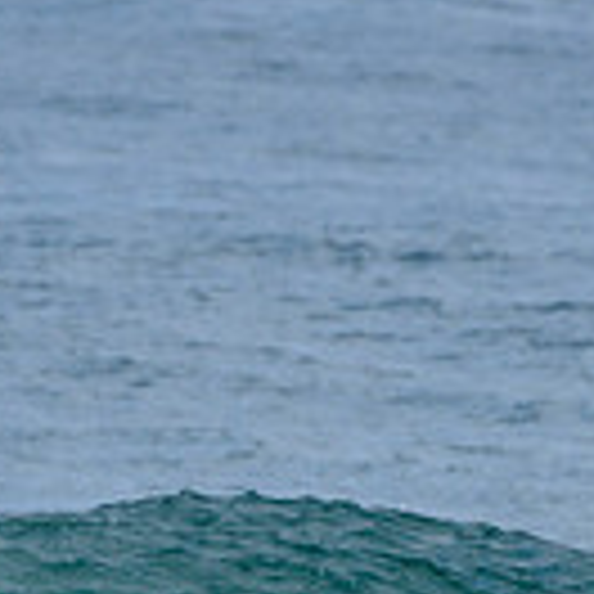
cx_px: -22
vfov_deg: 0.8
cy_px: 767
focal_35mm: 2290
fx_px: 44458
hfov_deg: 0.8
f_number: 5.6
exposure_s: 1/1250
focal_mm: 500
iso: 200
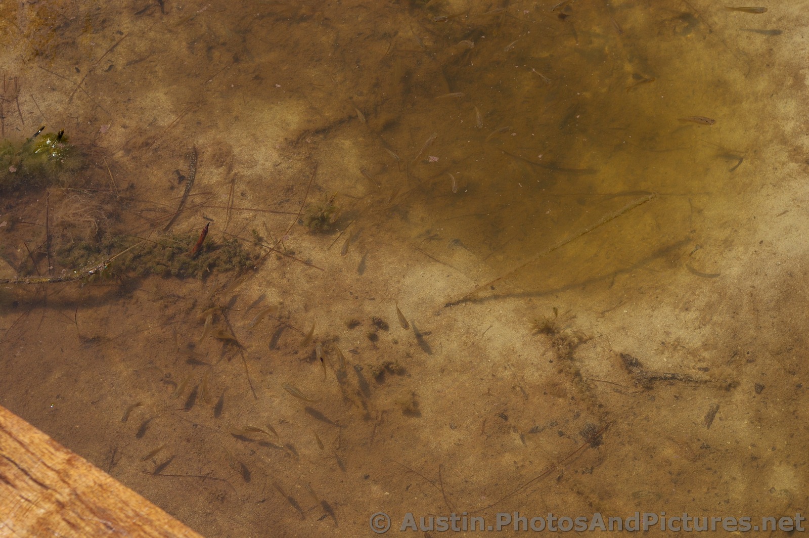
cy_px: 269
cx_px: 404
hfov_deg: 24.6
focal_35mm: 82
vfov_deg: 16.5
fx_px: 1852
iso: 200
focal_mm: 55
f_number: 11
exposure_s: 1/350
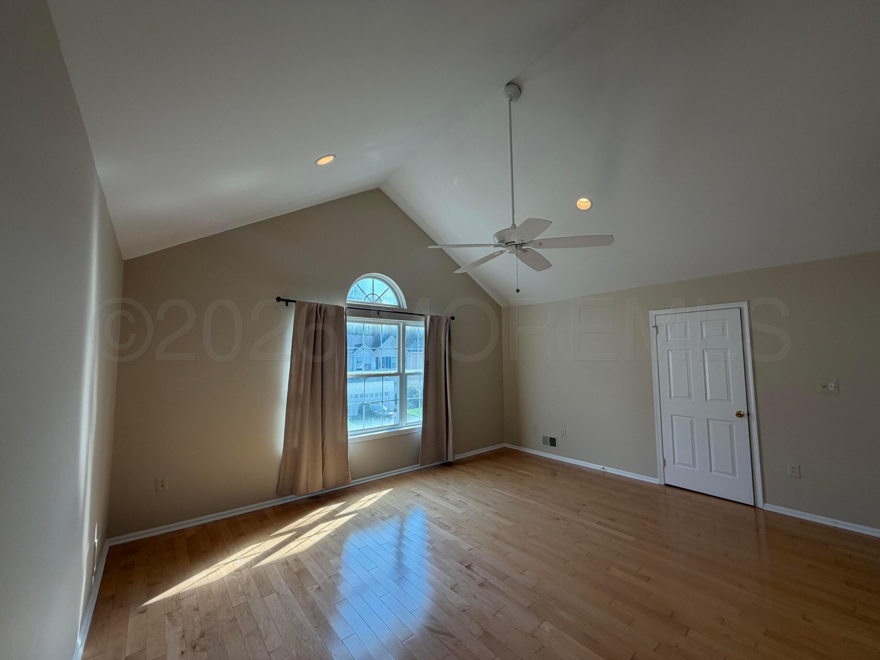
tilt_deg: +4.9
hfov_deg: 102.1
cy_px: 330
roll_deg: +0.9
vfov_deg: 85.7
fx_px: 356
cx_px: 440
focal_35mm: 14
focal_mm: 2.22
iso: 50
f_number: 2.2
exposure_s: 1/144
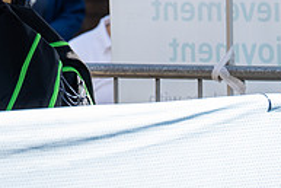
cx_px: -116
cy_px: -63
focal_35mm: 600
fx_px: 4687
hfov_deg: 3.4
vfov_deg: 2.3
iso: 1000
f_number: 7.1
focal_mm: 200
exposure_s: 1/1000
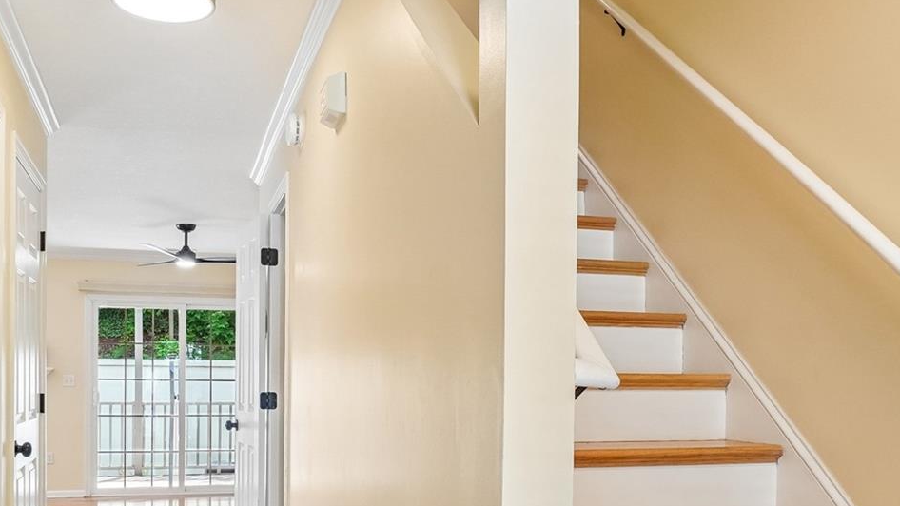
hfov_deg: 57.9
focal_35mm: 34
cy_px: 386
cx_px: 405
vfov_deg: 33.9
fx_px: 811
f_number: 8
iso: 320
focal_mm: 10
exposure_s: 1/30
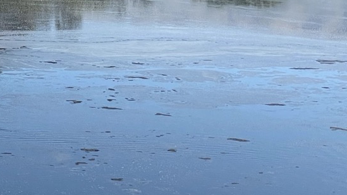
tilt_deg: +0.8
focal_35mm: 165
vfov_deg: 7.2
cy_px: -131
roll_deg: +0.8
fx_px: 1518
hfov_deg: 12.7
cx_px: -68
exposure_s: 1/1776
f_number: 2
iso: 25
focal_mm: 6
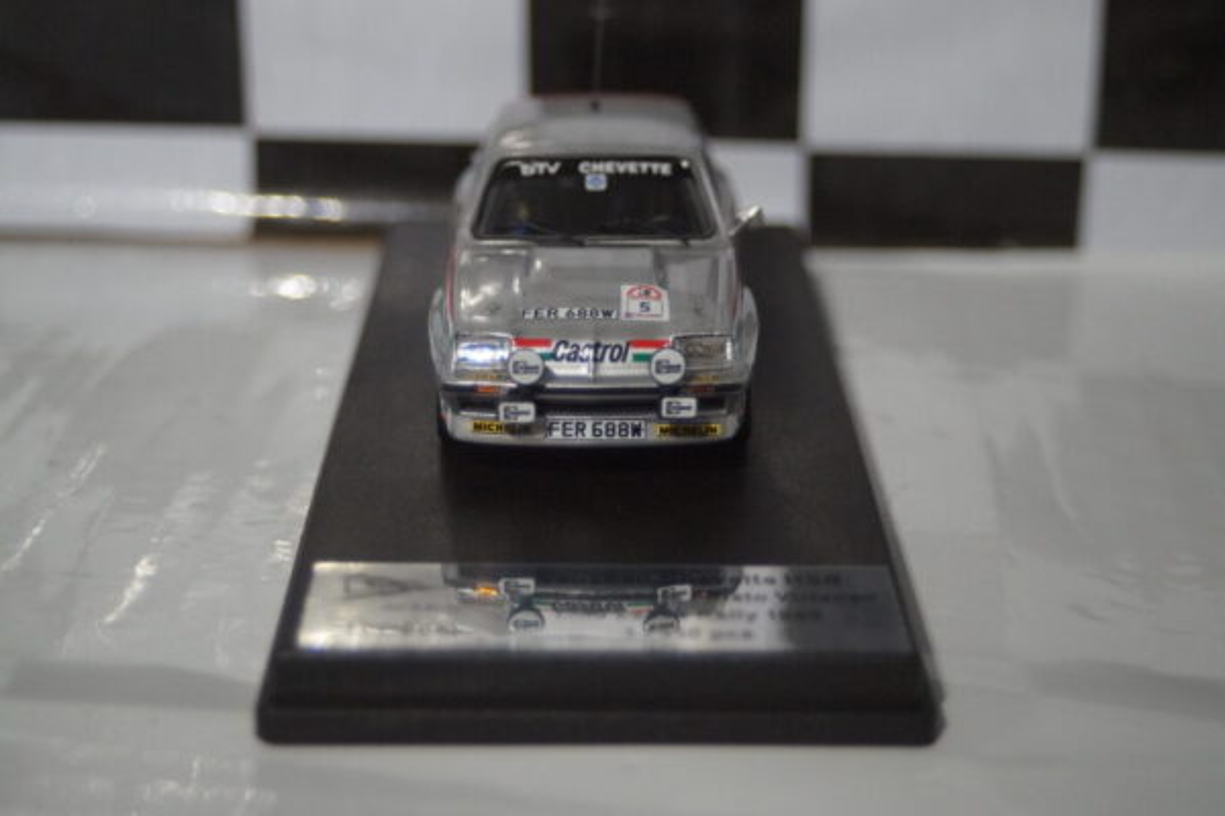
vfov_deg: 20.2
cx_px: 612
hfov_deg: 29.9
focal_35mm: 68
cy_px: 408
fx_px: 2297
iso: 2000
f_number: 4.5
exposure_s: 1/160
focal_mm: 45
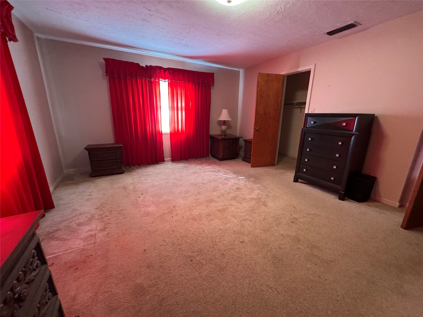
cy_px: 158
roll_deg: -2.5
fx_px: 171
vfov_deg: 85.7
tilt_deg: -13.5
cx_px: 212
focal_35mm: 14
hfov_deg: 102.1
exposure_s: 1/60
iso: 640
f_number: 2.2
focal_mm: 2.22
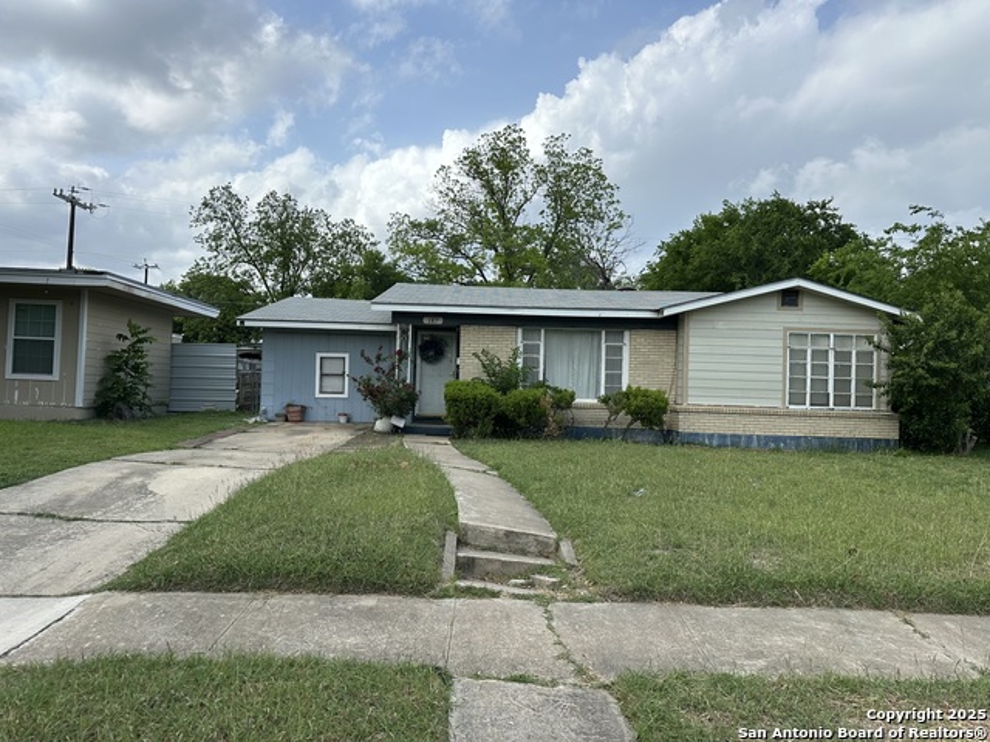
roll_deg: -2.0
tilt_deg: +1.4
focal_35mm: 24
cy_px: 371
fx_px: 686
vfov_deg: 56.8
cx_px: 495
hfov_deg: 71.6
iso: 80
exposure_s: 1/4016
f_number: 1.78
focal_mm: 6.86
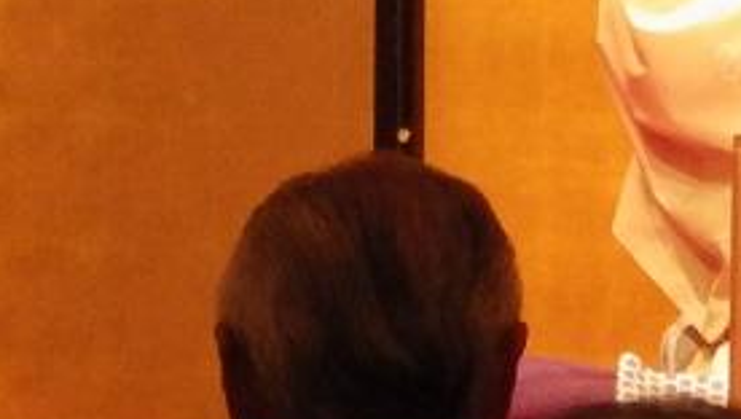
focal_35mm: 666
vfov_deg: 1.8
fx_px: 13101
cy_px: -132
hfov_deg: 3.2
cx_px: 902
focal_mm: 30.4
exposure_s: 1/80
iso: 640
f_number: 5.3
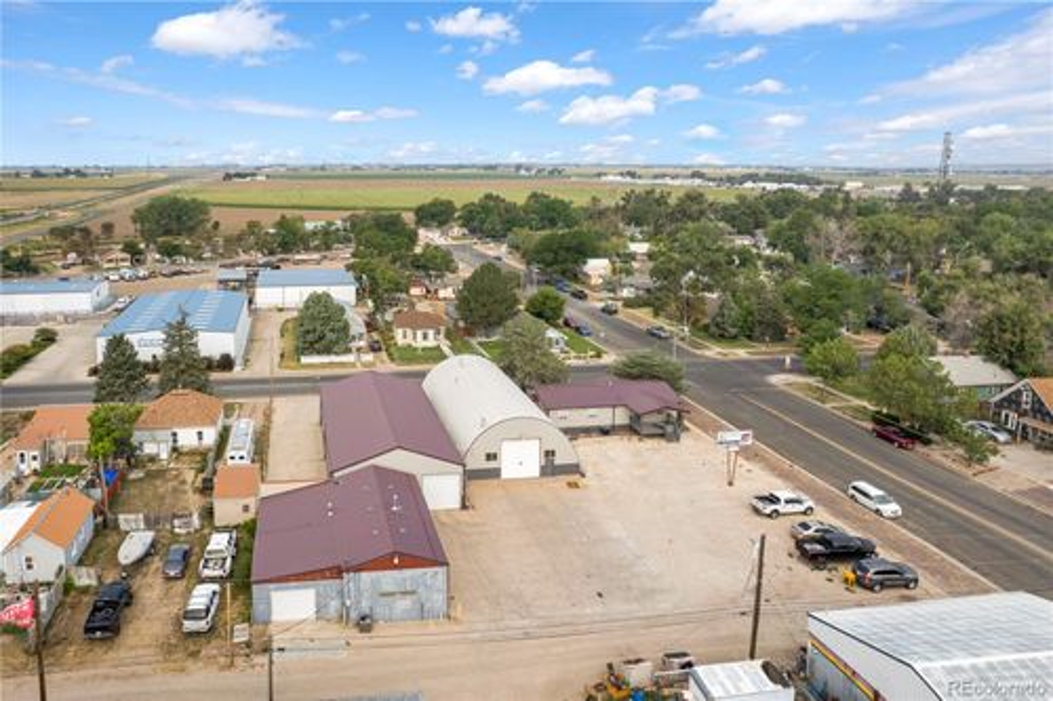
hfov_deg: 78.6
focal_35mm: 22
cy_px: 350
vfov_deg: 57.2
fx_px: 643
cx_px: 526
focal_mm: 8.38
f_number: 2.8
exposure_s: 1/1250
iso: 100
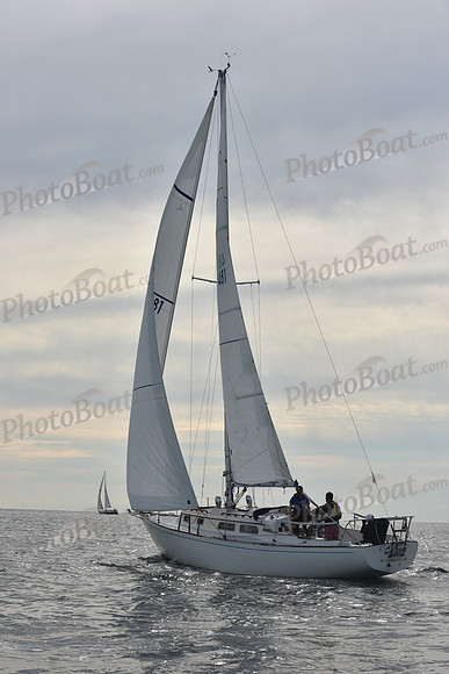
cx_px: 224
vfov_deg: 28.8
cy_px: 337
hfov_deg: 19.5
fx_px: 1309
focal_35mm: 70
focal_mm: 70
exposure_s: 1/1000
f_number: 10
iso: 320
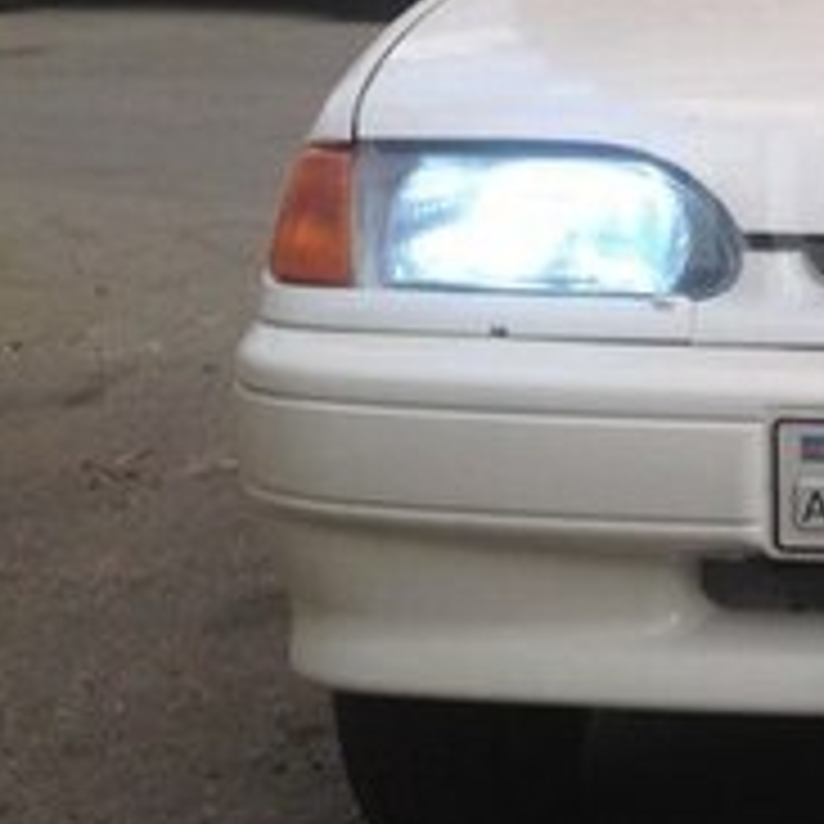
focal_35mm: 105
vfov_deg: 16.5
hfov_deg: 15.7
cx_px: 1112
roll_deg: +4.3
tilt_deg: -18.0
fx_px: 2828
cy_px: 200
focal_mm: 4.12
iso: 50
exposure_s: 1/407
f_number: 2.4
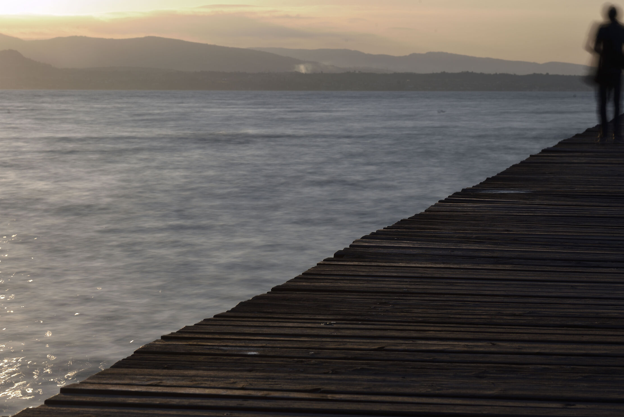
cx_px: 322
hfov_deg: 17.9
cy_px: 203
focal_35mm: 114
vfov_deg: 12.0
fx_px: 1977
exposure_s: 4
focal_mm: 105
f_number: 14
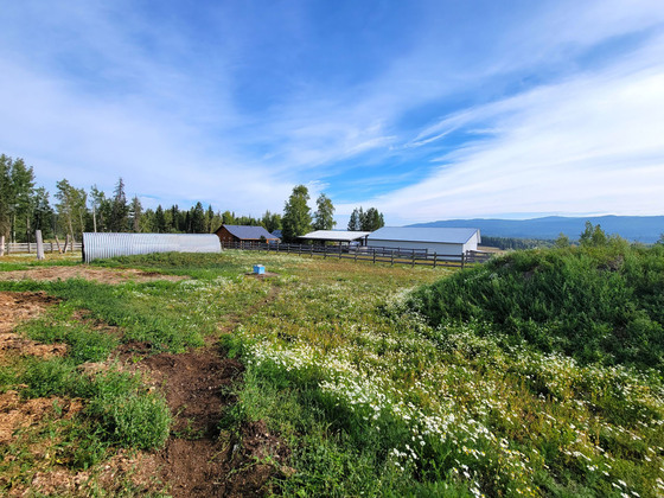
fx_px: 249
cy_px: 249
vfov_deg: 89.9
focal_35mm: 13
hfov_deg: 106.2
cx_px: 332
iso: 50
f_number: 2.2
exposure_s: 1/1814
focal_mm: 2.2
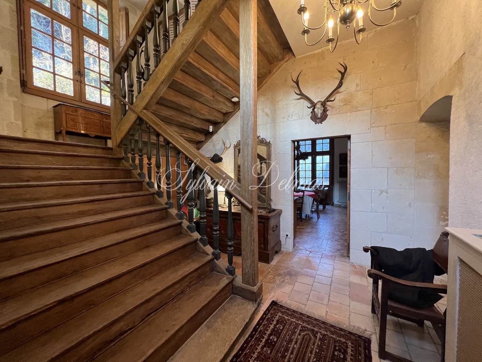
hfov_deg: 106.2
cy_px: 181
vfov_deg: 89.9
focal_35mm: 13
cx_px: 241
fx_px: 181
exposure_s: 1/50
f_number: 1.8
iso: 320
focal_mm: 1.57
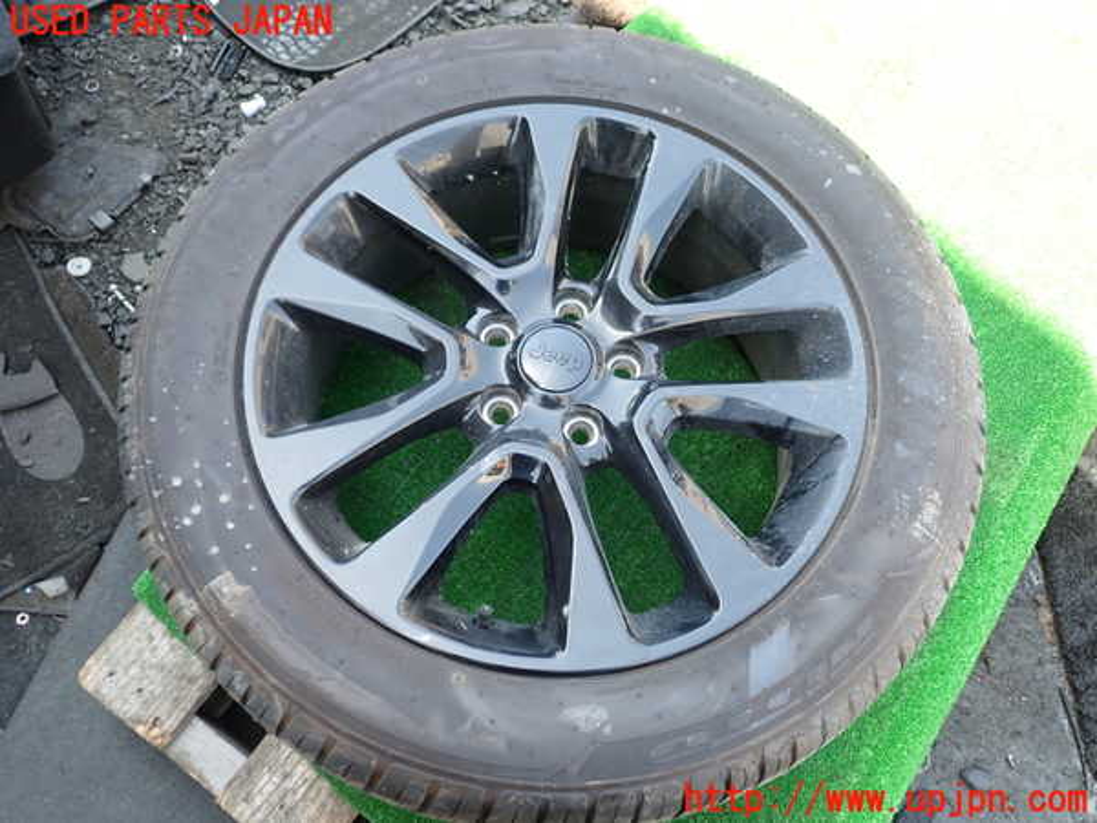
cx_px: 548
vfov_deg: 46.8
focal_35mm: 30
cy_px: 412
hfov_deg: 60.0
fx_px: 951
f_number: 2.3
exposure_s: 1/100
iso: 100
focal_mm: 5.4
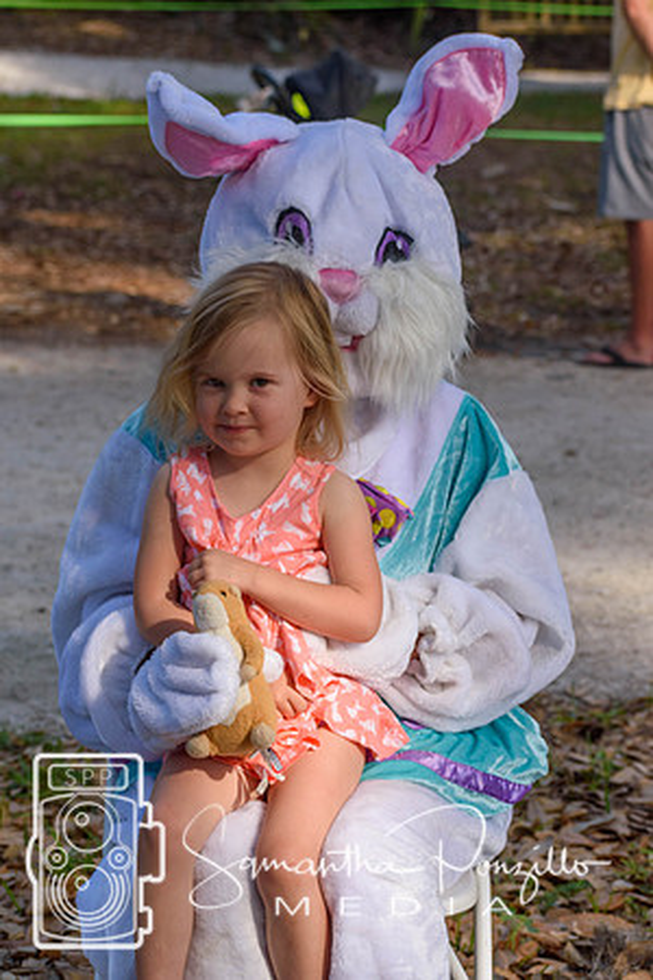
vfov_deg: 19.5
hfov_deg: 13.0
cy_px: 490
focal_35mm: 105
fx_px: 2857
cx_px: 326
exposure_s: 1/500
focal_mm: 70
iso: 320
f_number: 5.6
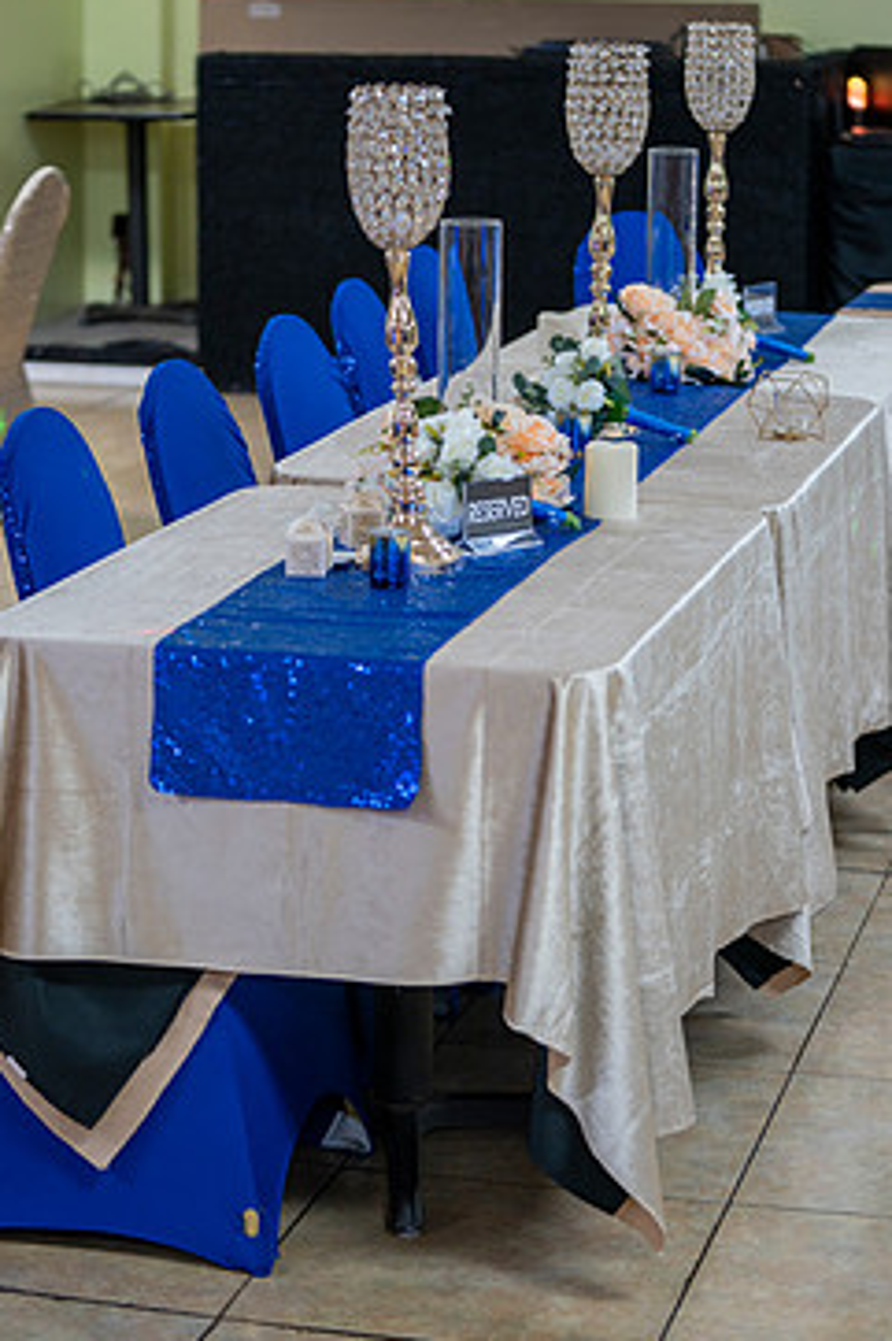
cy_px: 515
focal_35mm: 87
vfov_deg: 23.3
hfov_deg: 15.7
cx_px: 396
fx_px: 3236
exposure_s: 1/160
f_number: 2.8
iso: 500
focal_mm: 70
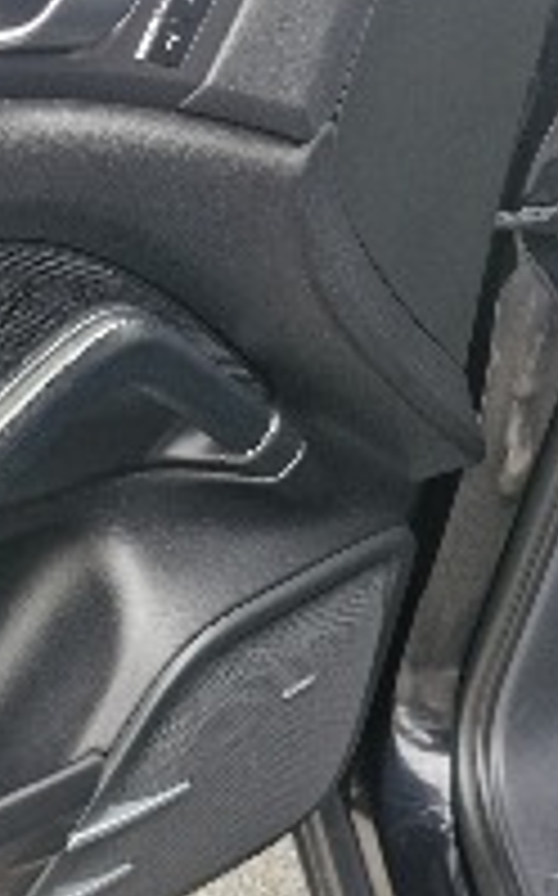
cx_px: -238
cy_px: 500
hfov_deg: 21.8
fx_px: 1244
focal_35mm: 51
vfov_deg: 39.5
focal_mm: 5.54
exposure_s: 1/100
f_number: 1.8
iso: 250
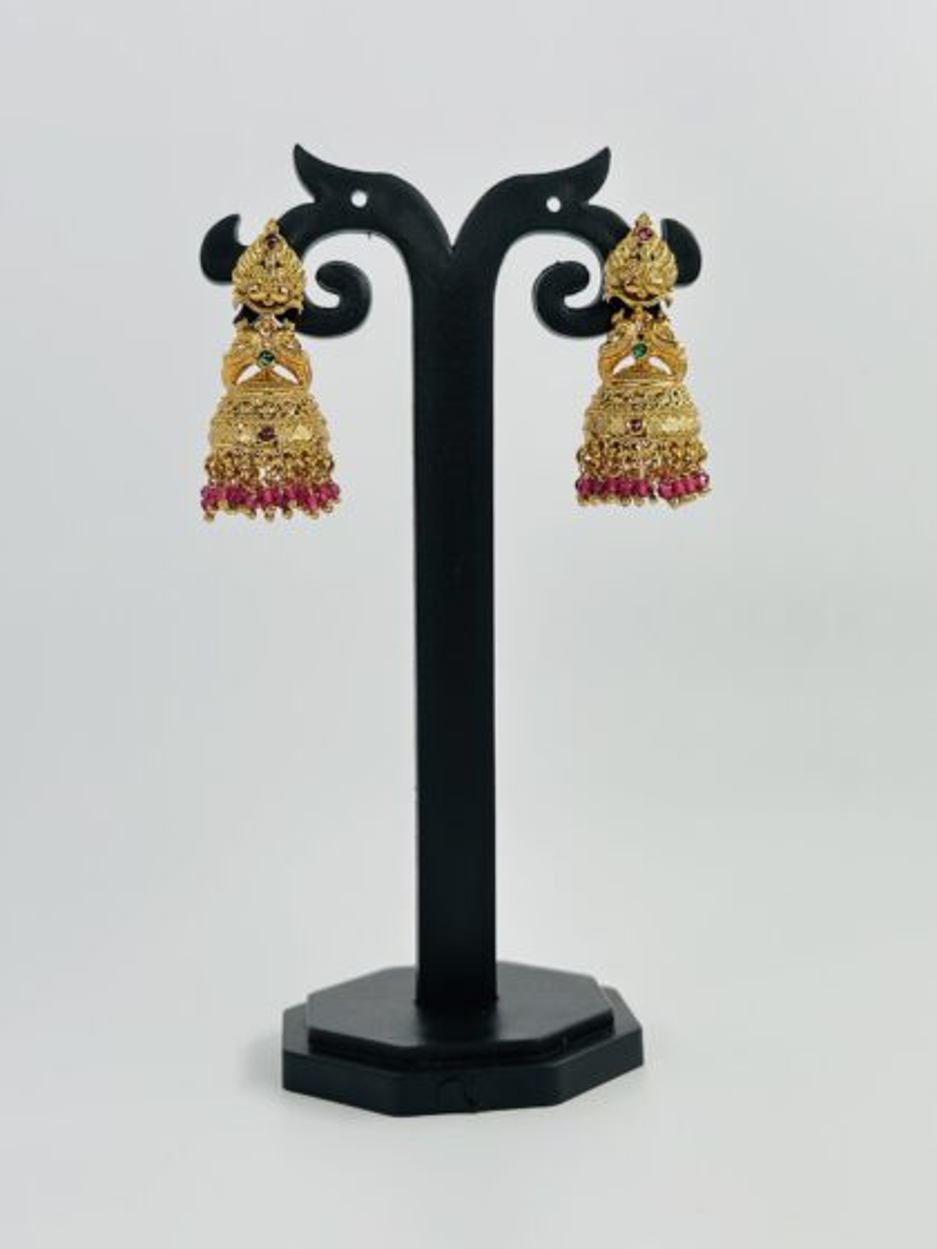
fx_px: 1732
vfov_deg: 39.7
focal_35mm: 48
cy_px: 624
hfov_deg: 30.3
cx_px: 468
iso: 80
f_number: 1.78
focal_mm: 6.86
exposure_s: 1/1120
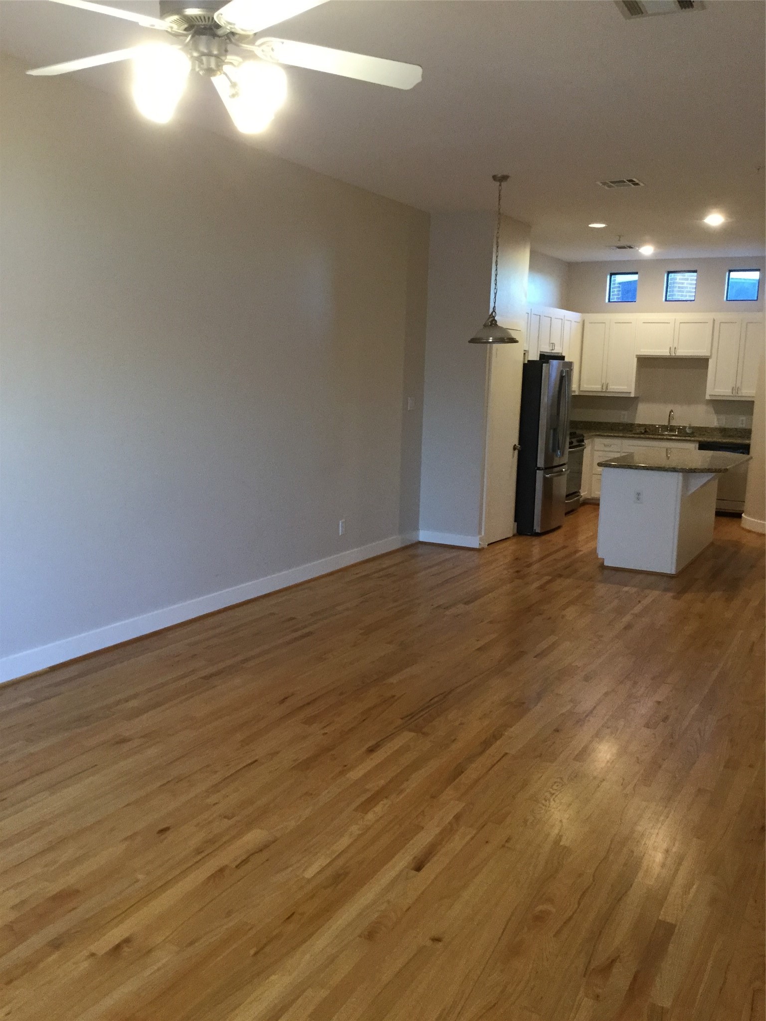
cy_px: 510
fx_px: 915
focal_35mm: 31
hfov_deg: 45.4
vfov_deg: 58.4
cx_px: 383
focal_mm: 3.3
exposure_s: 1/30
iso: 125
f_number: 2.4
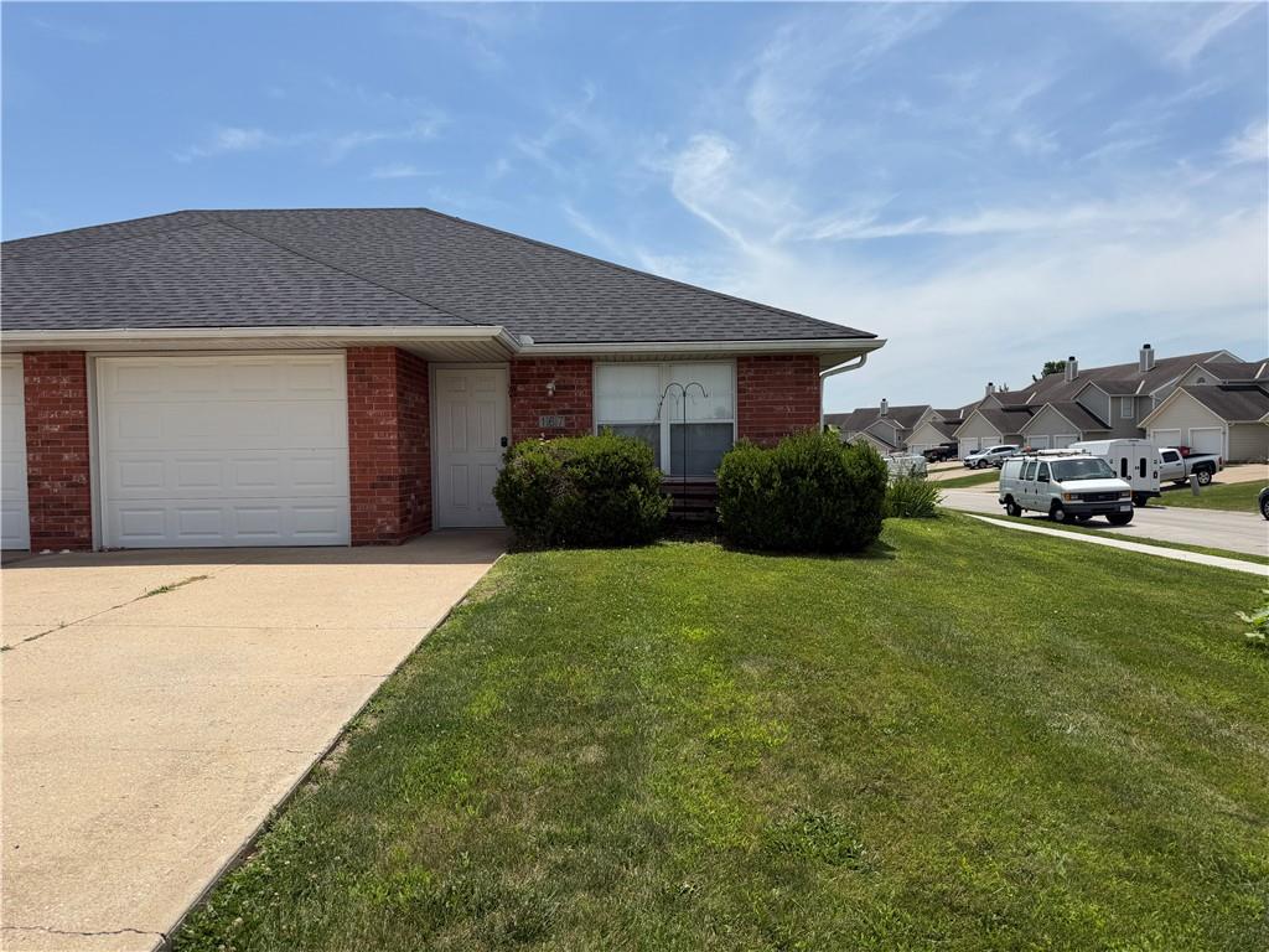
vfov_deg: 56.8
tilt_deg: -1.1
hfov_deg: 71.6
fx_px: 880
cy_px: 476
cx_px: 634
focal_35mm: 24
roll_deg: +0.9
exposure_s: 1/6711
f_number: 1.78
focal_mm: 6.76
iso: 80
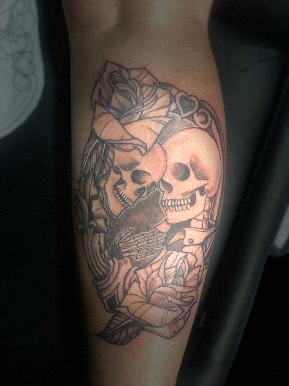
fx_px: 635
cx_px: 144
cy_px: 193
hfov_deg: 25.7
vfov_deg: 33.8
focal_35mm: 57
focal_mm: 6.6
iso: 400
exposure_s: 1/30
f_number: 2.8
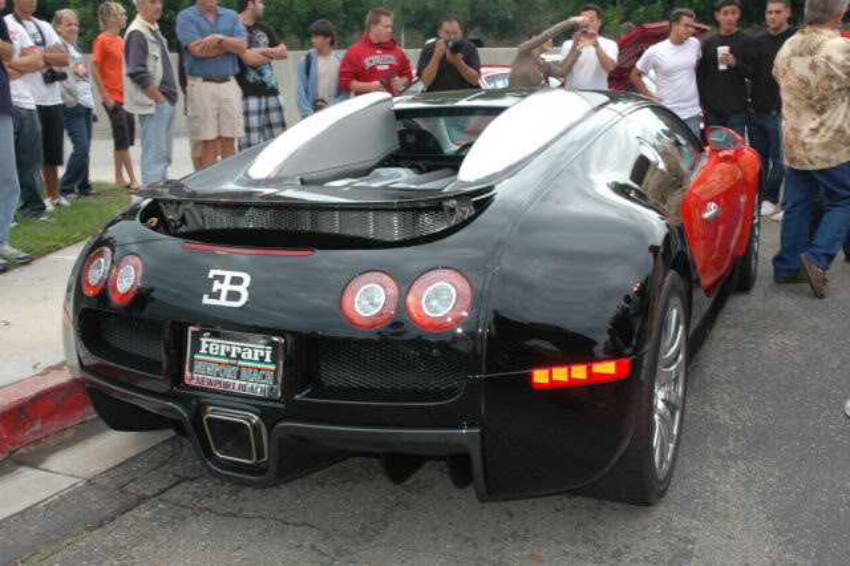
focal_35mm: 38
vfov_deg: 35.5
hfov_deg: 51.3
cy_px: 283
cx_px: 425
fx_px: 885
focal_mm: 25
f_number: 8
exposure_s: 1/10
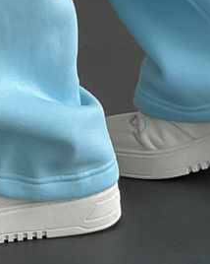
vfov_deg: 10.5
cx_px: 17
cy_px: -265
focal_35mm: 169
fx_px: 1314
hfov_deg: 9.1
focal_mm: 3
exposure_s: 1/100
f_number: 1.8
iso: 64
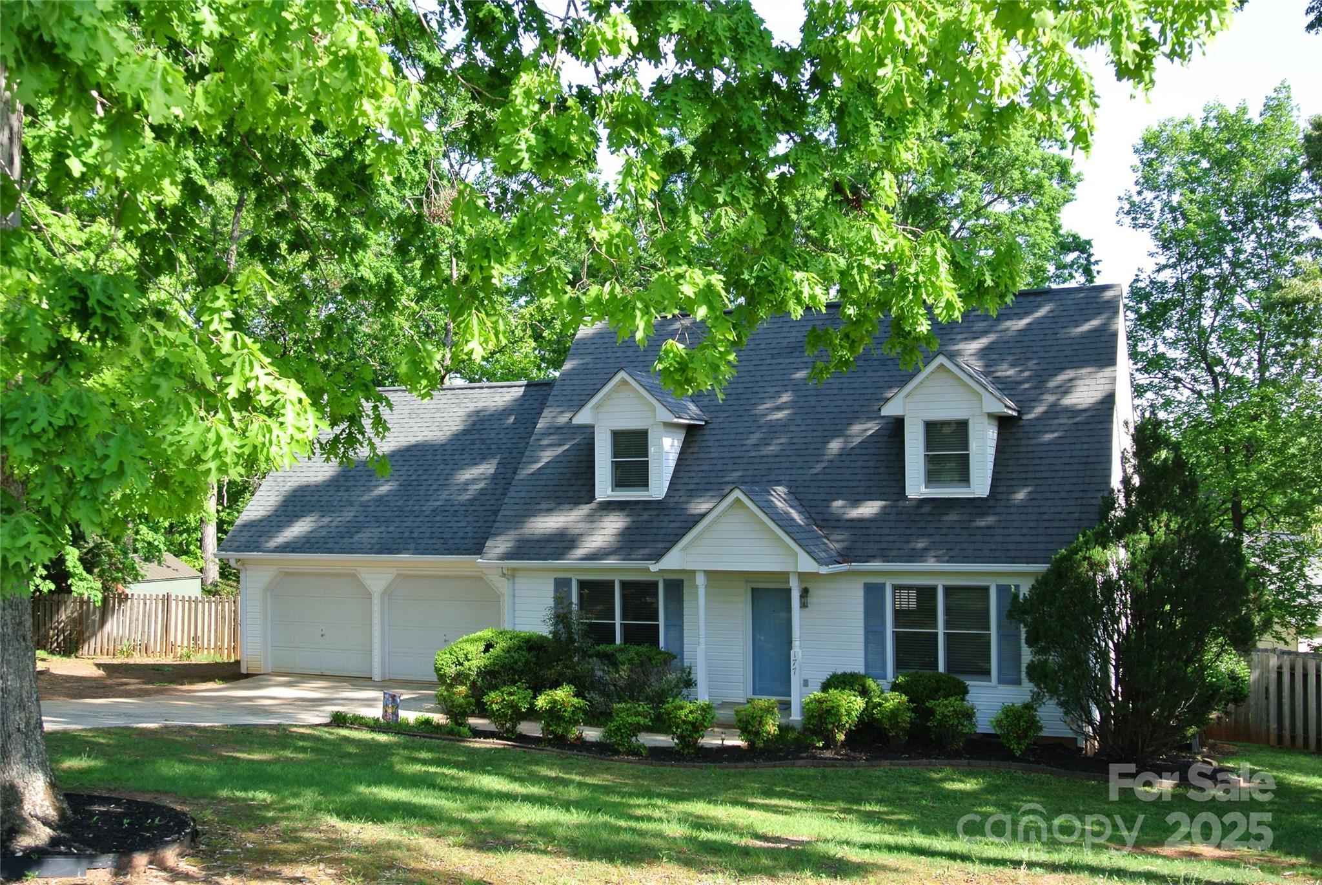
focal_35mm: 37
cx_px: 661
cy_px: 442
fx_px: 1360
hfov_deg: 51.8
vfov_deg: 36.0
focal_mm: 14
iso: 100
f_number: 4
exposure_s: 1/200
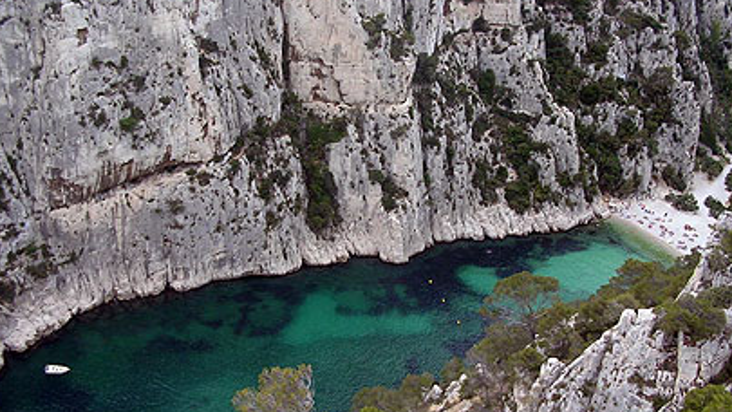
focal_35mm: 46
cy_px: 235
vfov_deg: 26.0
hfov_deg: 44.5
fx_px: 893
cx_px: 394
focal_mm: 5.8
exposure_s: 1/350
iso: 50
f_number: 2.8
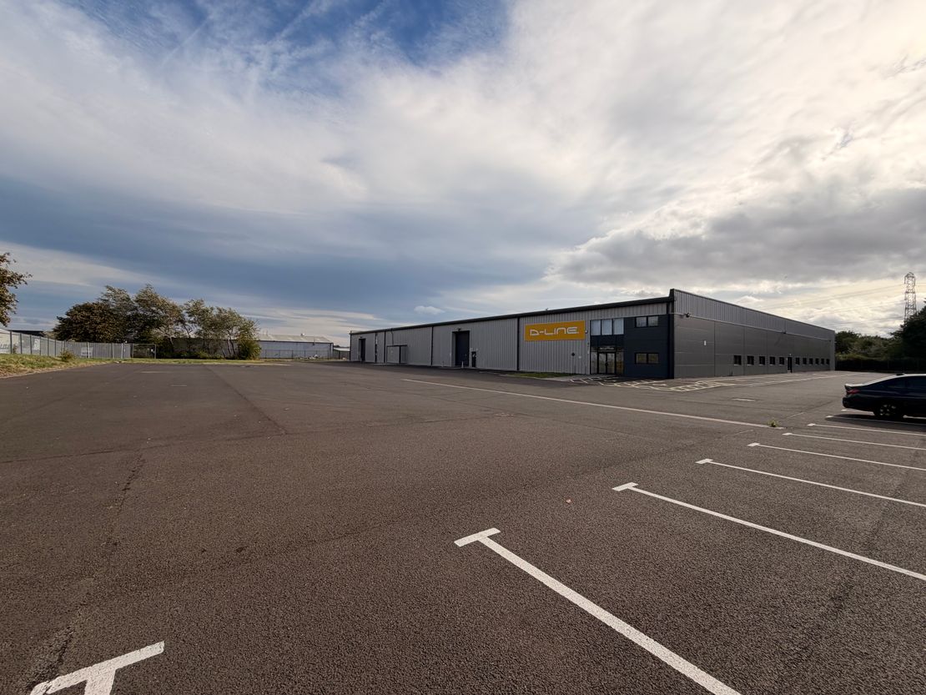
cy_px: 348
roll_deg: -1.7
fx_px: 375
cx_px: 463
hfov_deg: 102.1
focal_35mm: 14
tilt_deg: +1.6
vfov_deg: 85.7
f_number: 2.2
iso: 25
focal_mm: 2.22
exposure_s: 1/1368
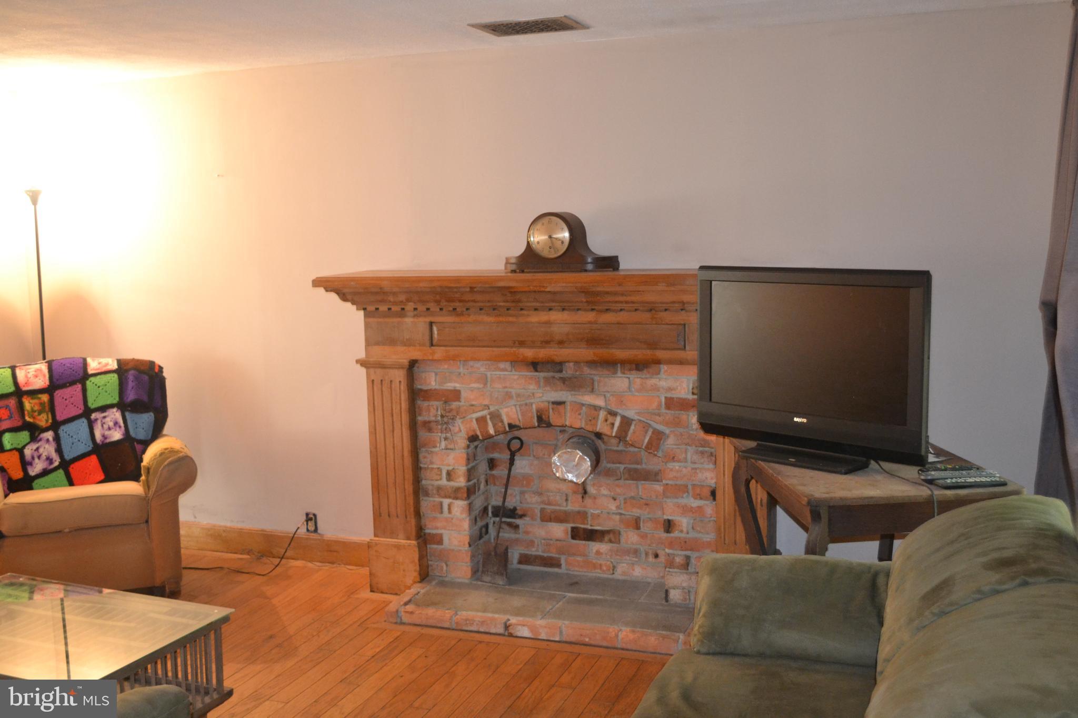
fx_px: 1078
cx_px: 539
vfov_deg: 36.9
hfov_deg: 53.1
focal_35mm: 36
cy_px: 359
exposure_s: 1/60
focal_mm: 24
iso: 1800
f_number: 4
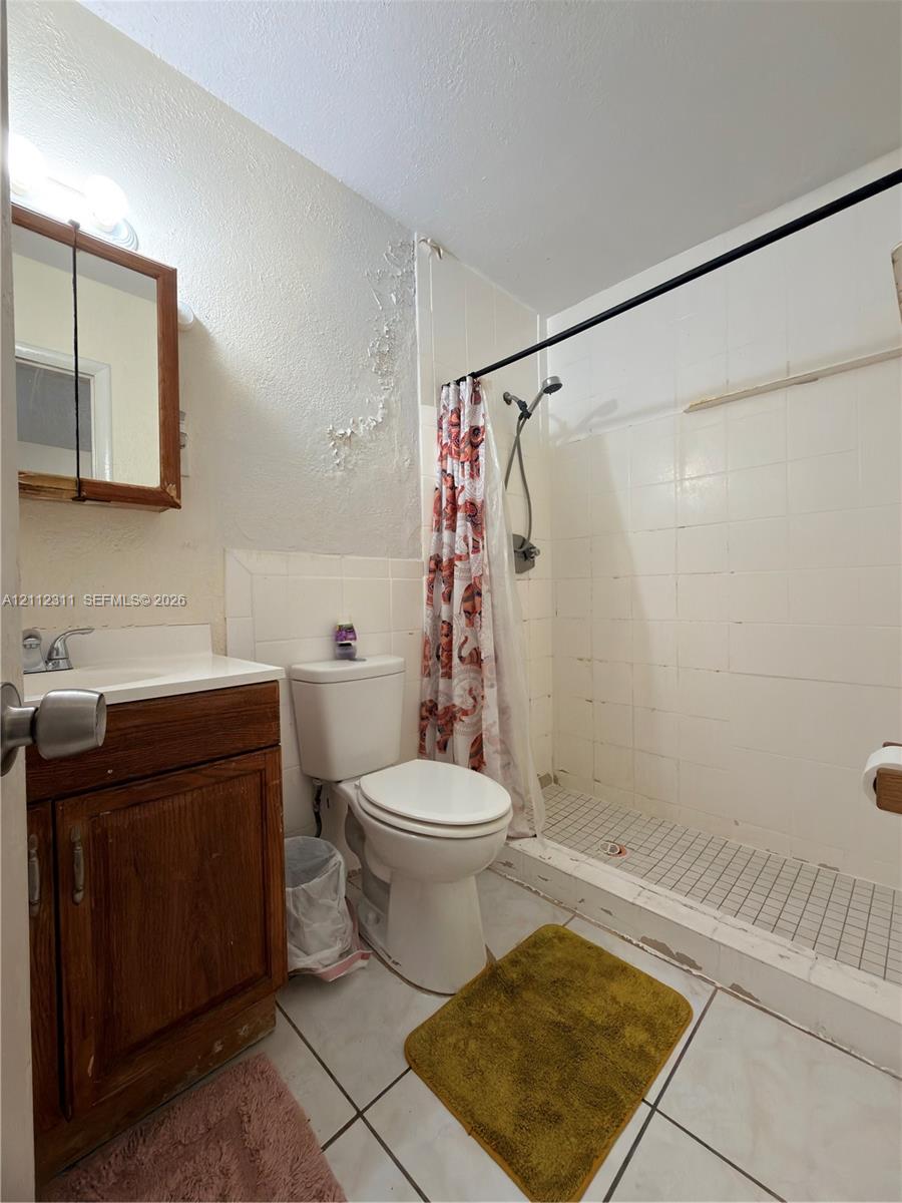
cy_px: 602
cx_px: 451
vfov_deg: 102.1
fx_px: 486
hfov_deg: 85.7
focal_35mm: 14
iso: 125
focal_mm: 2.22
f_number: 2.2
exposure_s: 1/30
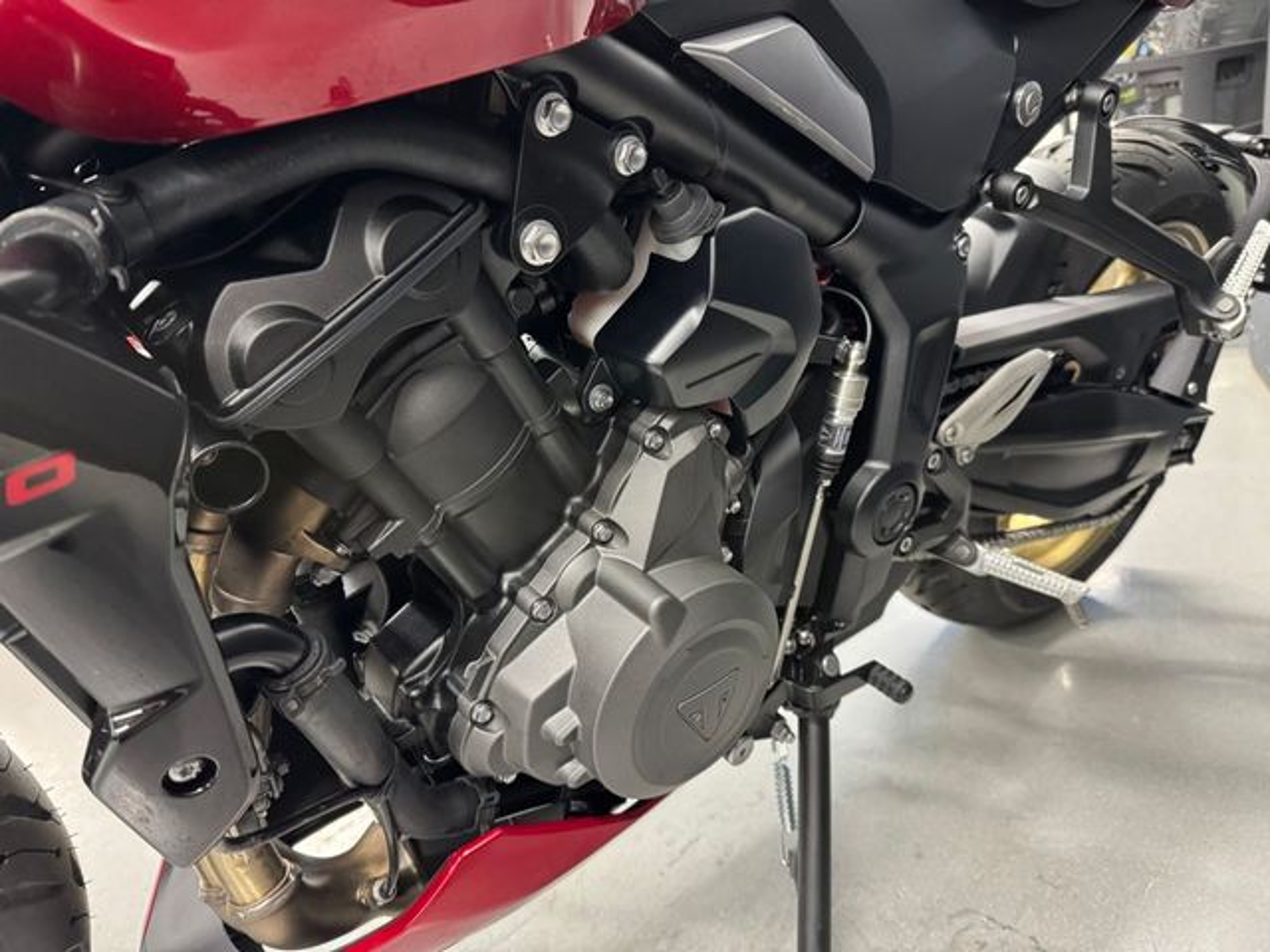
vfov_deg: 56.8
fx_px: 881
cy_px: 476
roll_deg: +8.0
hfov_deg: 71.6
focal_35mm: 24
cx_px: 635
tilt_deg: -16.4
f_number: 1.78
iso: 800
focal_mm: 6.76
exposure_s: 1/33
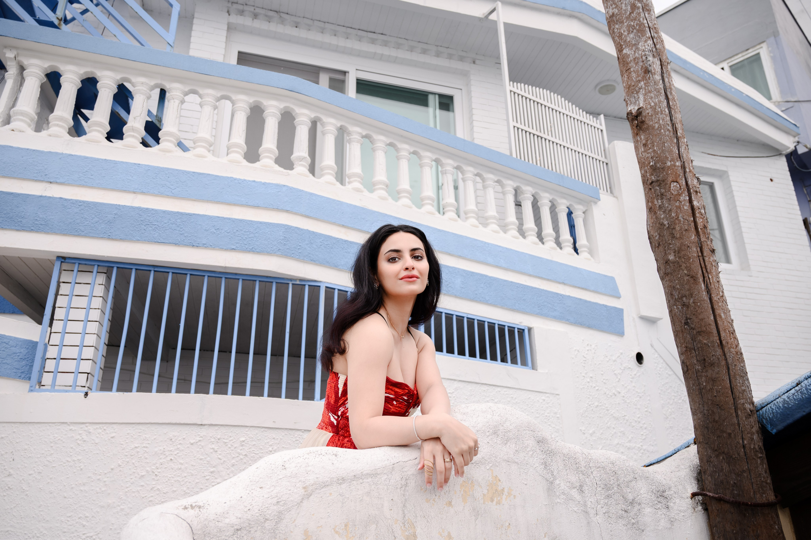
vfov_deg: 43.5
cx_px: 406
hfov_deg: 62.0
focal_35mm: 30
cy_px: 270
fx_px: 675
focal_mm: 30
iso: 100
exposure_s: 1/400
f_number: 5
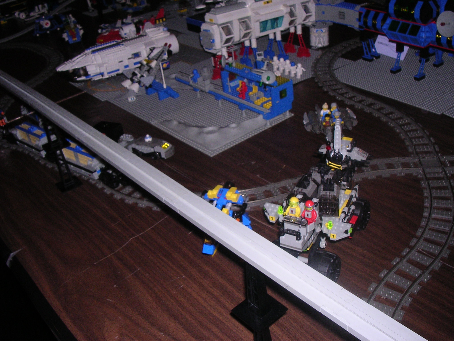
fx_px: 498
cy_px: 170
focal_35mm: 38
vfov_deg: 37.7
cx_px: 227
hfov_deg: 49.0
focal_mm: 5.8
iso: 179
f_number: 5.6
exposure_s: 1/60.1
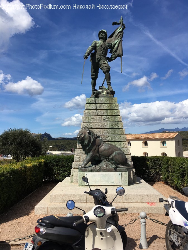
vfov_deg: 61.7
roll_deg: +2.7
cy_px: 125
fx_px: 210
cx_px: 94
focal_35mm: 29
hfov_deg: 48.2
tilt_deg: +3.8
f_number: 2.2
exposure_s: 1/2653
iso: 25
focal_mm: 4.15
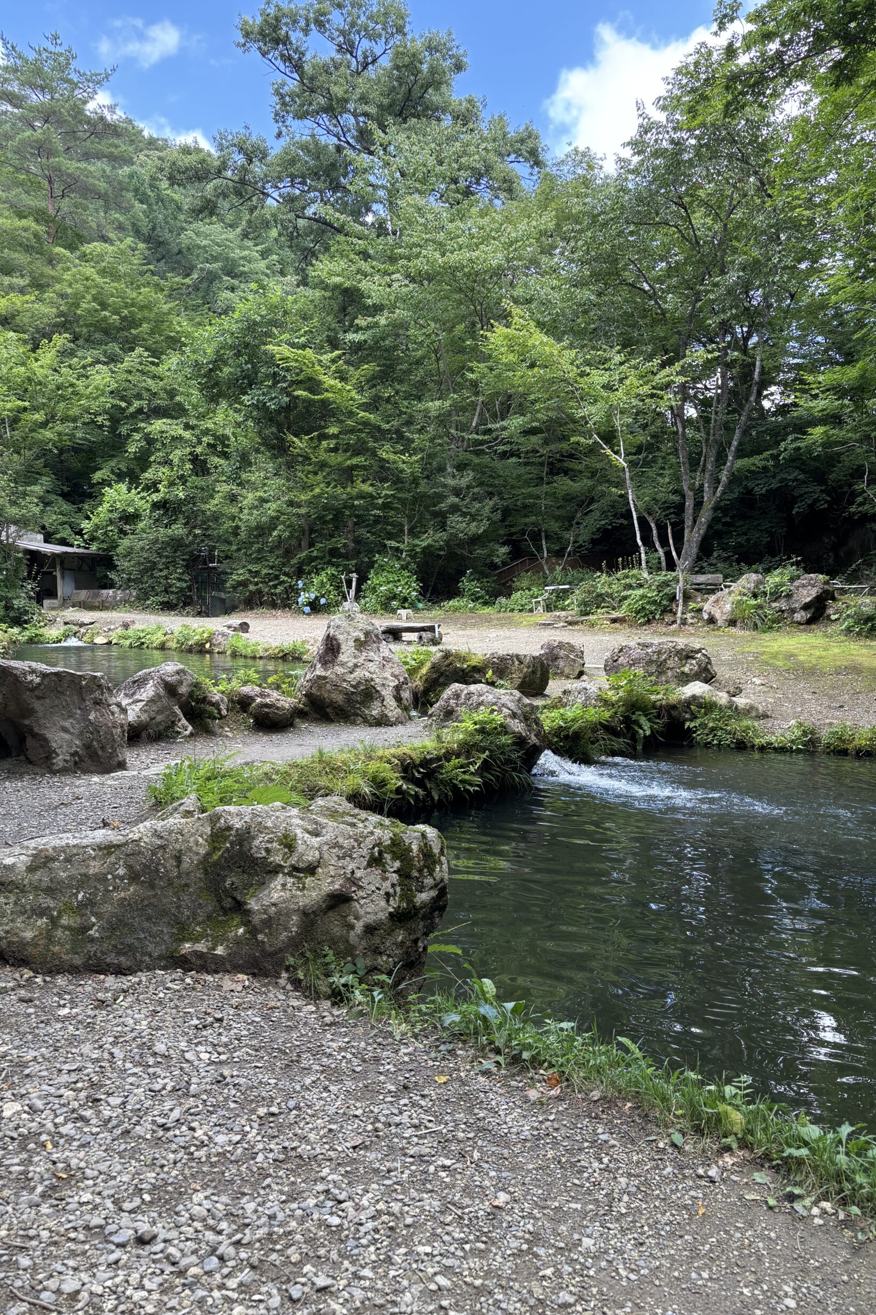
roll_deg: -0.7
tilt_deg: -3.7
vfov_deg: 65.5
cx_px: 494
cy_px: 662
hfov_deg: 46.3
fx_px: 1022
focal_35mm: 28
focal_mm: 5.96
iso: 40
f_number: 1.6
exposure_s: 1/188
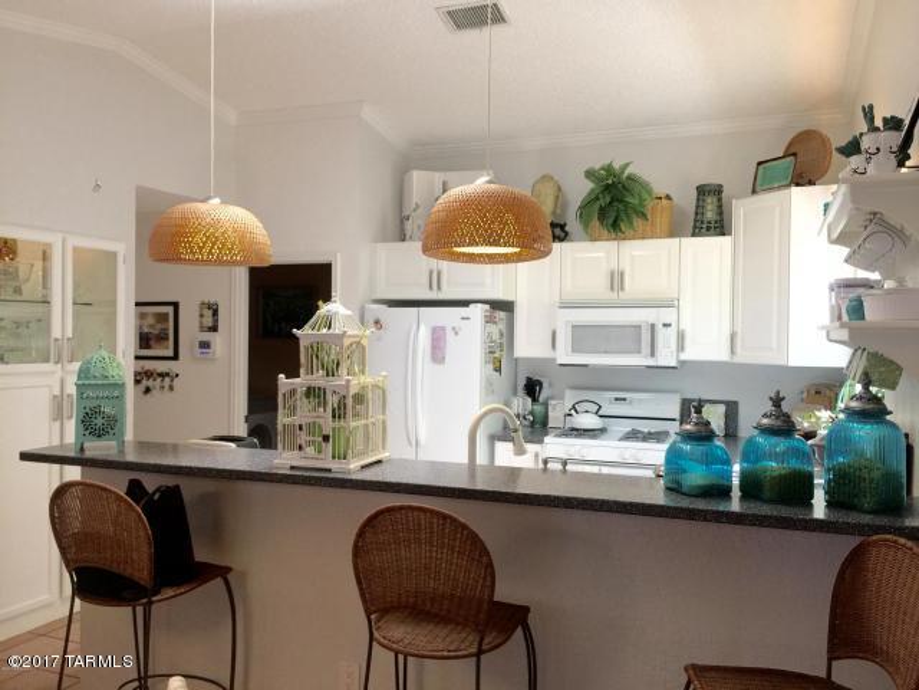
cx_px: 460
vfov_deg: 48.2
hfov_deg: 61.7
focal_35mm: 29
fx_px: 770
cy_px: 345
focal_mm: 4.15
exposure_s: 1/30
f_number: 2.2
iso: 40
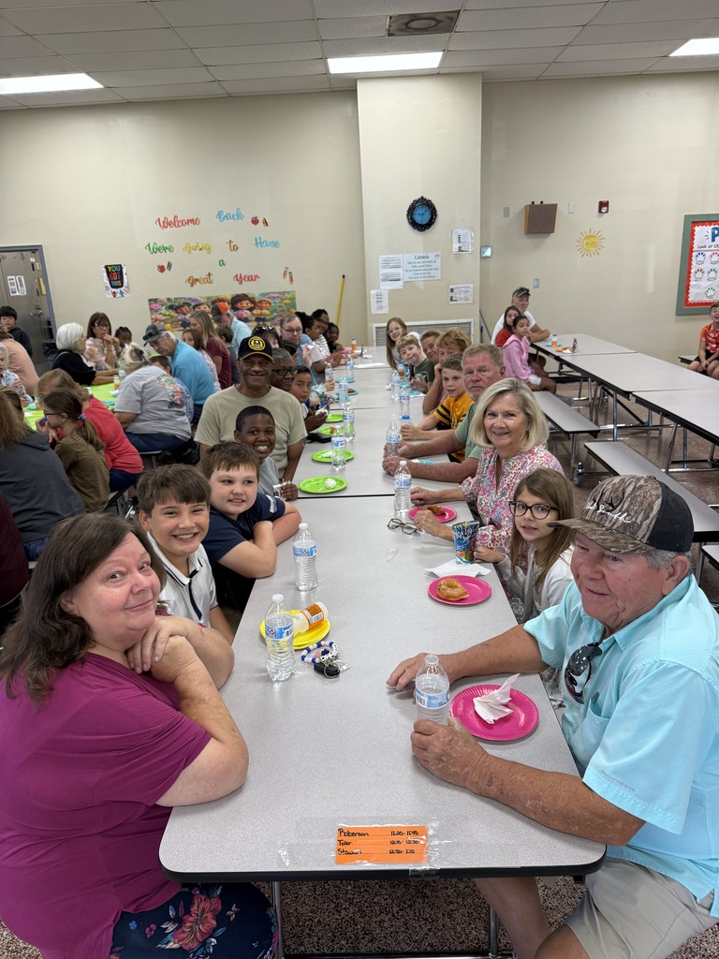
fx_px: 665
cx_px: 360
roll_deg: +2.6
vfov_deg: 71.6
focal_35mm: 24
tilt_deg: -16.7
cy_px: 480
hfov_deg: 56.8
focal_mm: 6.76
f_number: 1.78
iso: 160
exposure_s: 1/121
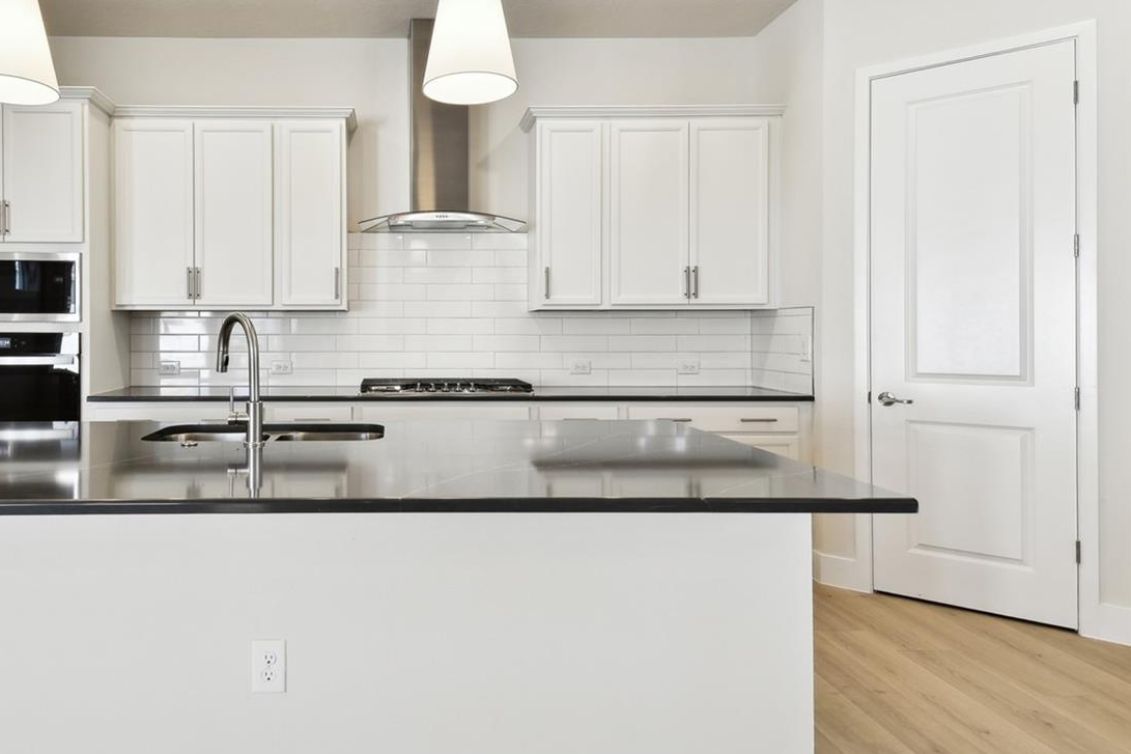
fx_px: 691
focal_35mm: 22
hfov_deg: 76.8
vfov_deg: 57.0
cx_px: 404
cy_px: 323
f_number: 7.1
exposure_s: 1/10
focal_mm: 10
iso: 100
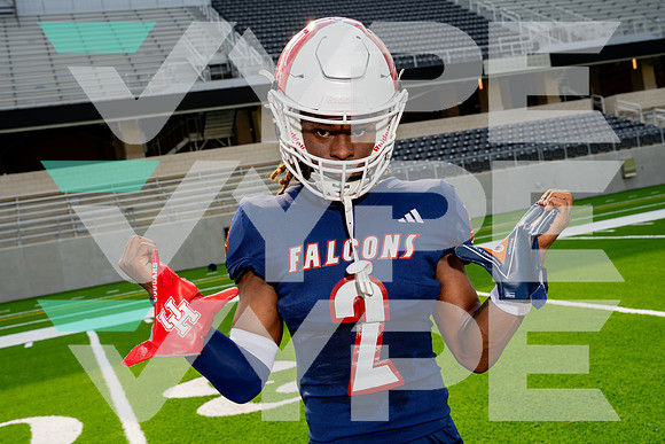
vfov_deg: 31.5
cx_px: 332
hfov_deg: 45.9
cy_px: 222
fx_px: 786
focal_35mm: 43
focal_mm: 41
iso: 100
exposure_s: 1/250
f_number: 8
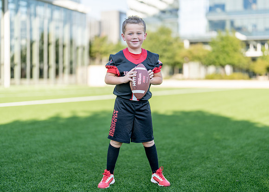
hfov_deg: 34.4
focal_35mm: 57
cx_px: 144
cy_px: 94
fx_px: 434
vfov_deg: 24.9
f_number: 1.2
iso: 100
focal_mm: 50
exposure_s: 1/2000
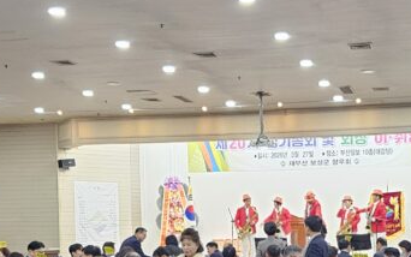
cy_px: 261
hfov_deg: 28.0
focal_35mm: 73
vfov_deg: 17.4
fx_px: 818
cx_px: 270
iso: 640
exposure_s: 1/60
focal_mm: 6.3
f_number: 1.7
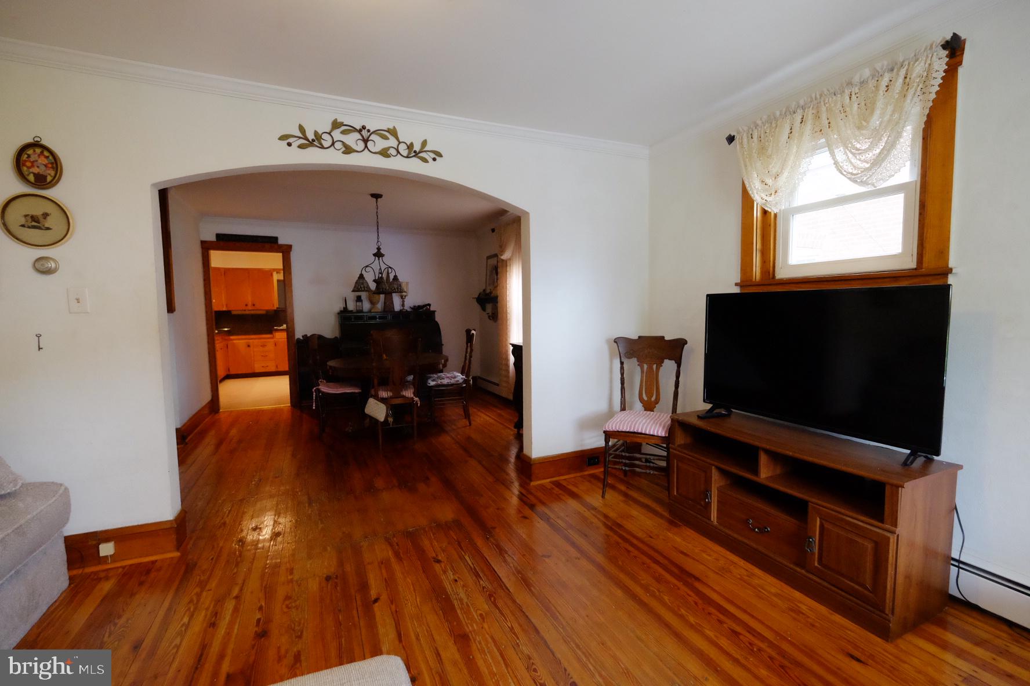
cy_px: 343
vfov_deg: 77.3
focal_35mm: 15
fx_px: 429
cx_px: 515
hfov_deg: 100.4
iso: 4000
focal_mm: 10
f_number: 4
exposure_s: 1/60
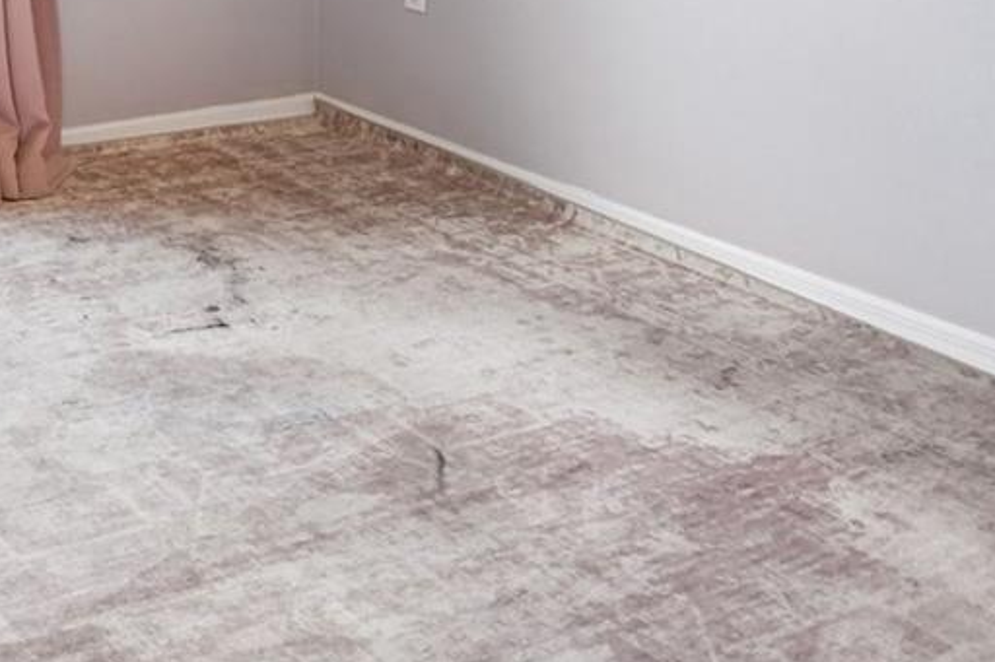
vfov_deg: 23.0
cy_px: -268
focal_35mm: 50
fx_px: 1381
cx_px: -218
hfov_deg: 32.3
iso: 400
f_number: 8
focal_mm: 16
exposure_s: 1/13
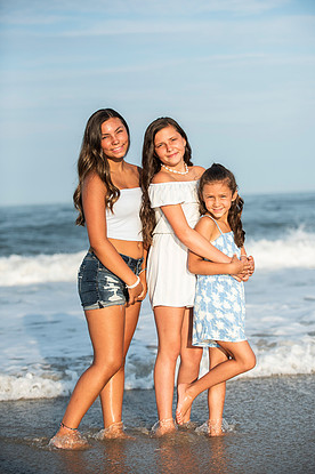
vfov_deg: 22.9
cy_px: 228
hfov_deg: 15.3
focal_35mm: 89
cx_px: 170
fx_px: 1170
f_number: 3.2
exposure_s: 1/4000
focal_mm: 82
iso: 250
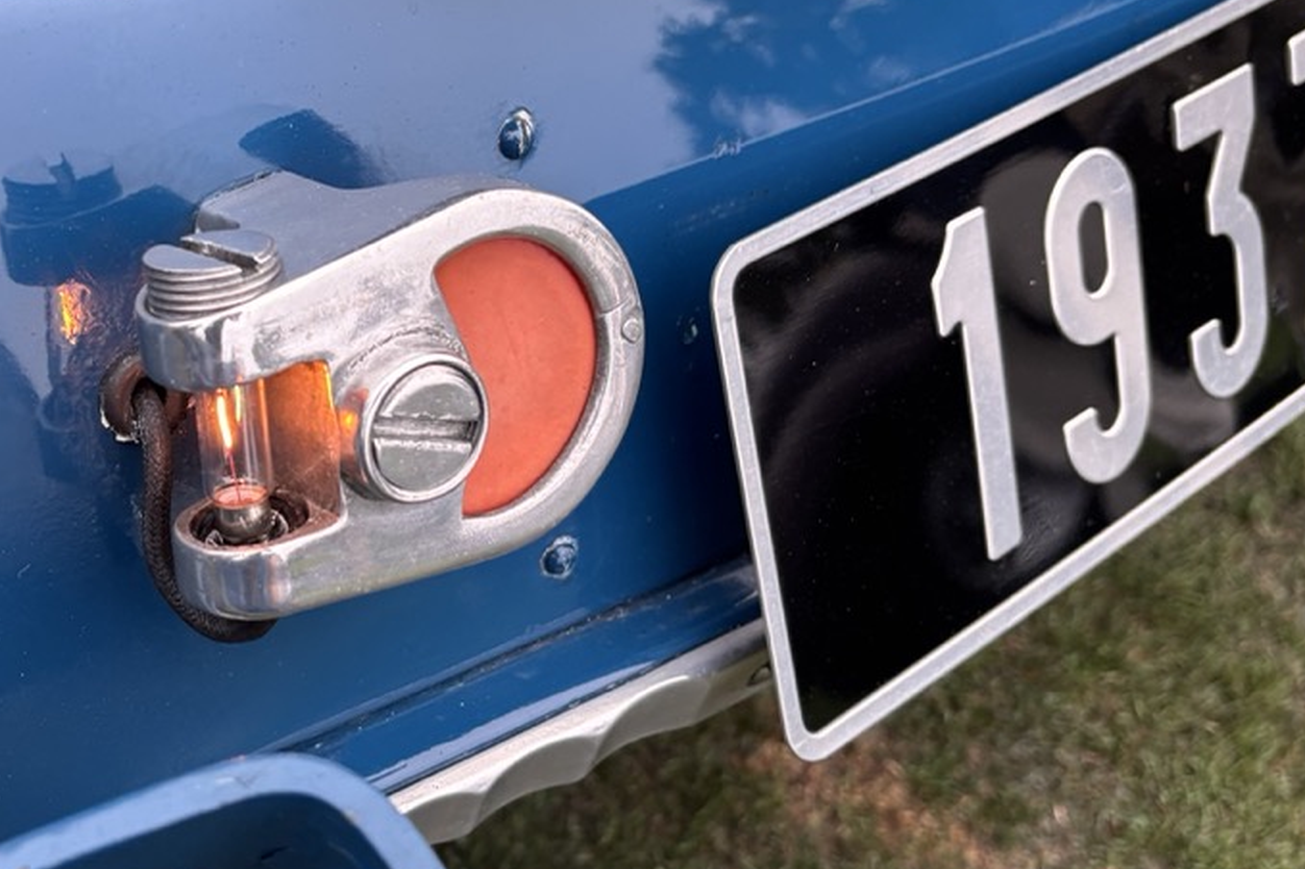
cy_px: 344
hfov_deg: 38.0
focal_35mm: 51
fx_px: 1848
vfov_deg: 26.4
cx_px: 338
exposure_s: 1/121
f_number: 1.6
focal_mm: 5.96
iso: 100
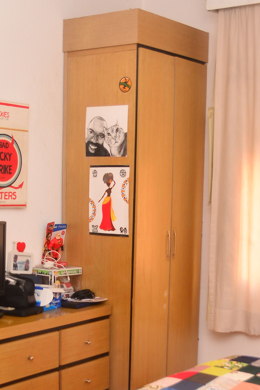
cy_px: 269
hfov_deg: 15.9
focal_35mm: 86
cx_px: 134
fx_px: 931
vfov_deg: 23.5
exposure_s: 1/100
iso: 320
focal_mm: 32
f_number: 2.8
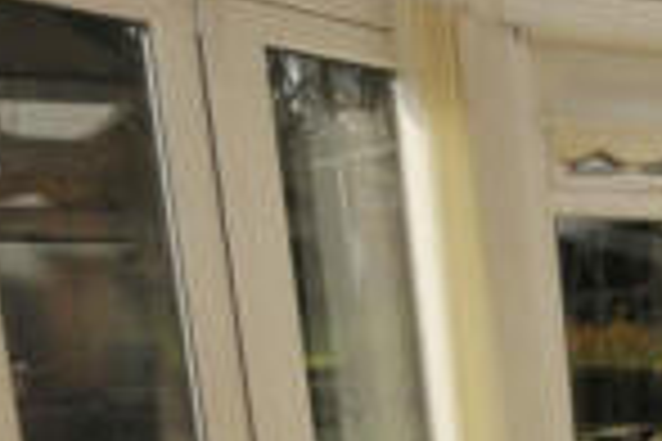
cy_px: 540
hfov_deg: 20.8
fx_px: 1232
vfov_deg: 19.1
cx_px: 1189
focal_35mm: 67
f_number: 20
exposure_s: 1/250
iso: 800
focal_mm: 10
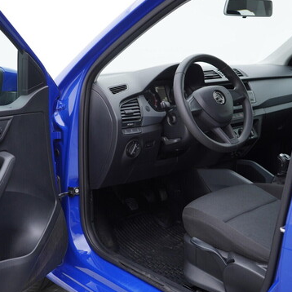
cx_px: 128
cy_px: 145
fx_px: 449
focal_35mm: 47
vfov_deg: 36.1
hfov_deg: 36.0
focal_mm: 24
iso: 125
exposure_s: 1/50
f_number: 3.2
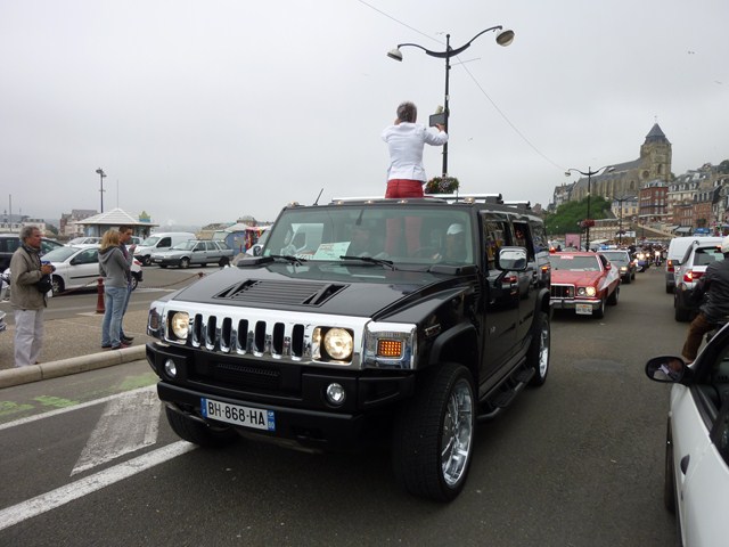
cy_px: 274
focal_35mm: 25
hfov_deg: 69.4
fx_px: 526
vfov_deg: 54.9
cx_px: 364
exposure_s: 1/125
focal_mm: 4.5
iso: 80
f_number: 3.3
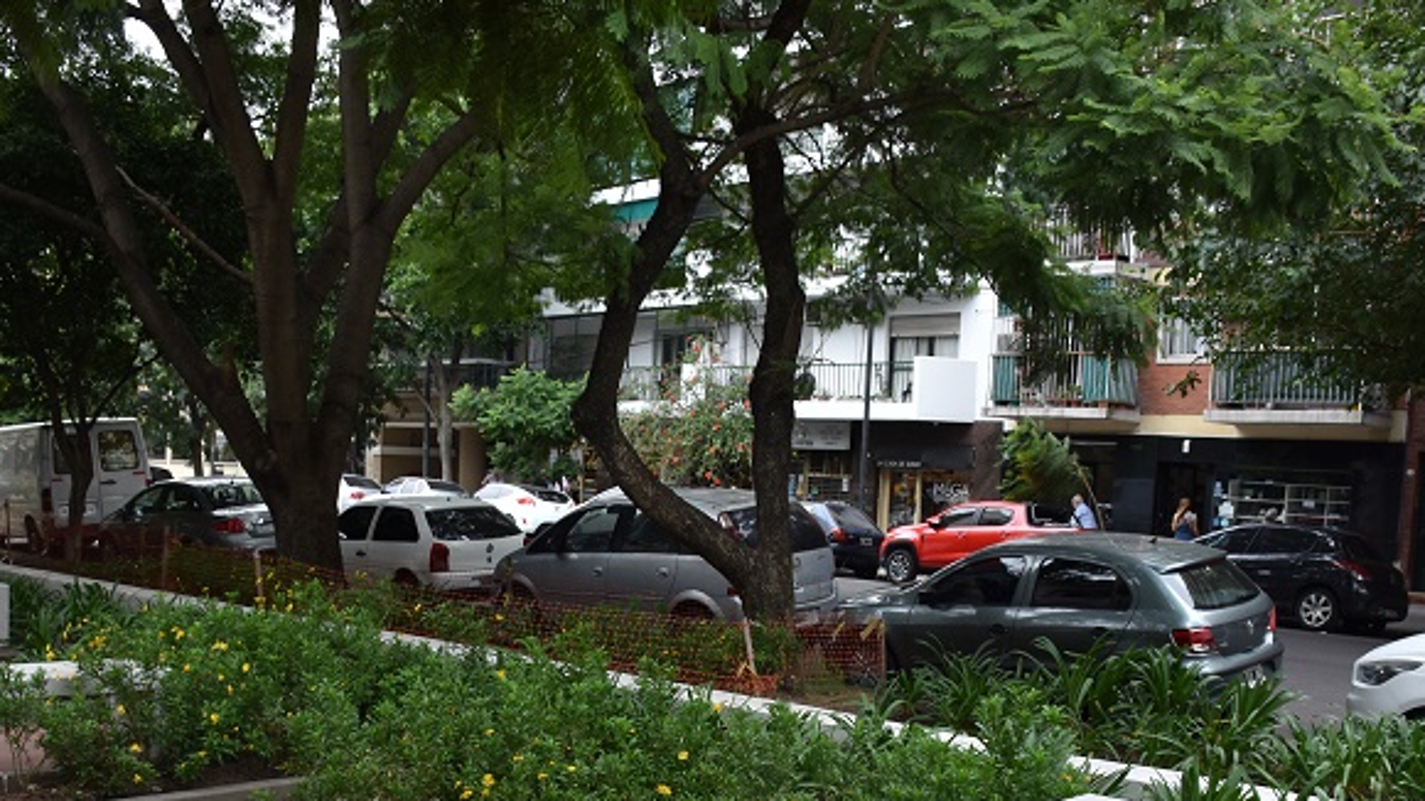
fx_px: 1473
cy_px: 652
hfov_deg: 51.5
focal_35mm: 39
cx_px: 641
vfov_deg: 29.6
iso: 200
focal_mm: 18
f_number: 6.3
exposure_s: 1/80
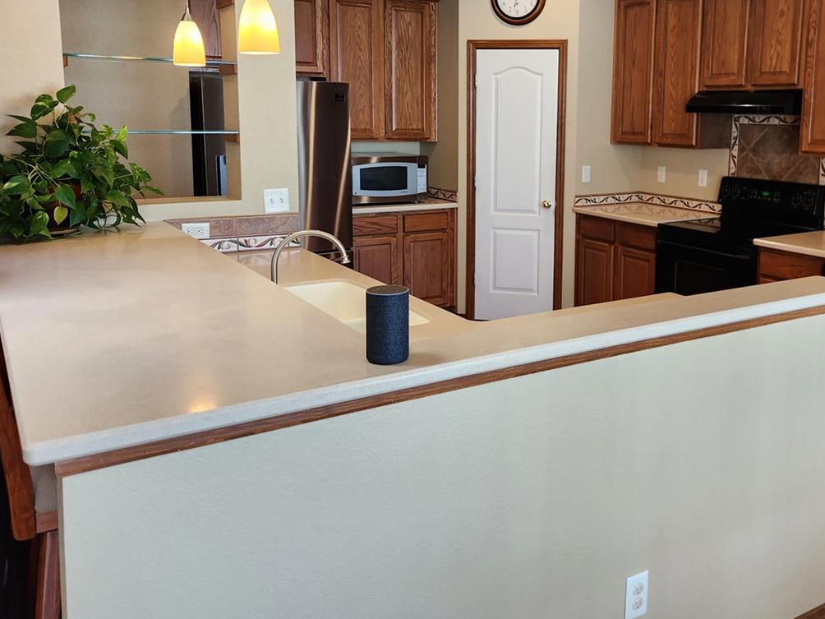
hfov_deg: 54.8
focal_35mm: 33
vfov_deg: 42.4
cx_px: 513
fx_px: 786
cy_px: 209
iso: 200
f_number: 1.8
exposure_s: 1/180
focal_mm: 5.4
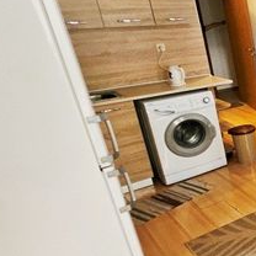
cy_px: 132
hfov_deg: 27.2
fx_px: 326
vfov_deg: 42.8
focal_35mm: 39
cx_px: 397
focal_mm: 1.7
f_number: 2.2
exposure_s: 1/50
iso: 250
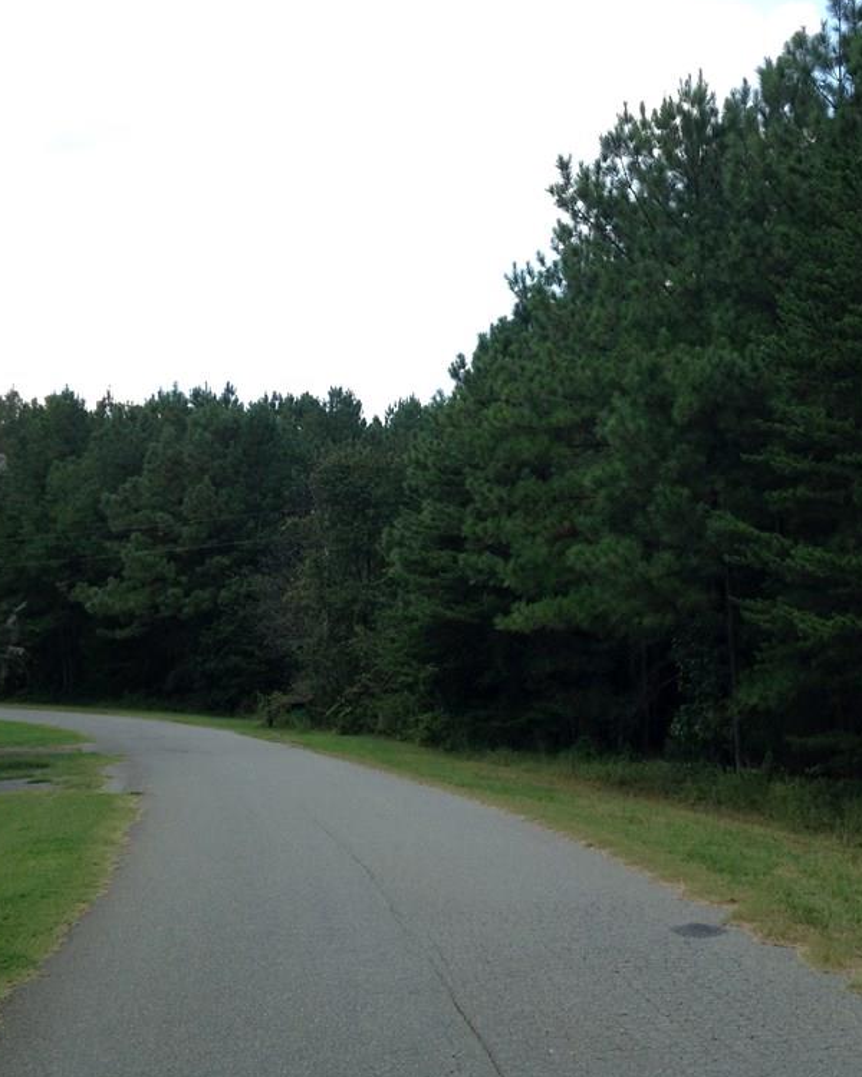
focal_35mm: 44
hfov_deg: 33.6
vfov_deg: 42.0
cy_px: 533
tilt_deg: +4.1
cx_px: 625
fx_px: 1403
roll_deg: +1.8
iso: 50
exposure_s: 1/616
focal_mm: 4.12
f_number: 2.4
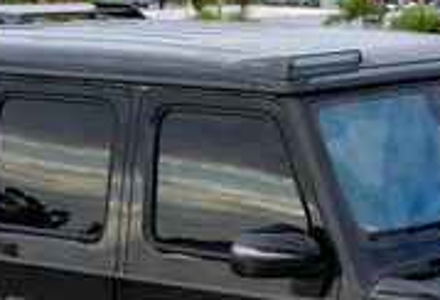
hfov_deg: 10.8
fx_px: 2326
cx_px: 334
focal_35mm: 189
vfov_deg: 7.4
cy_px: 270
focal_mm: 21
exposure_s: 1/1250
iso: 400
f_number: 4.5
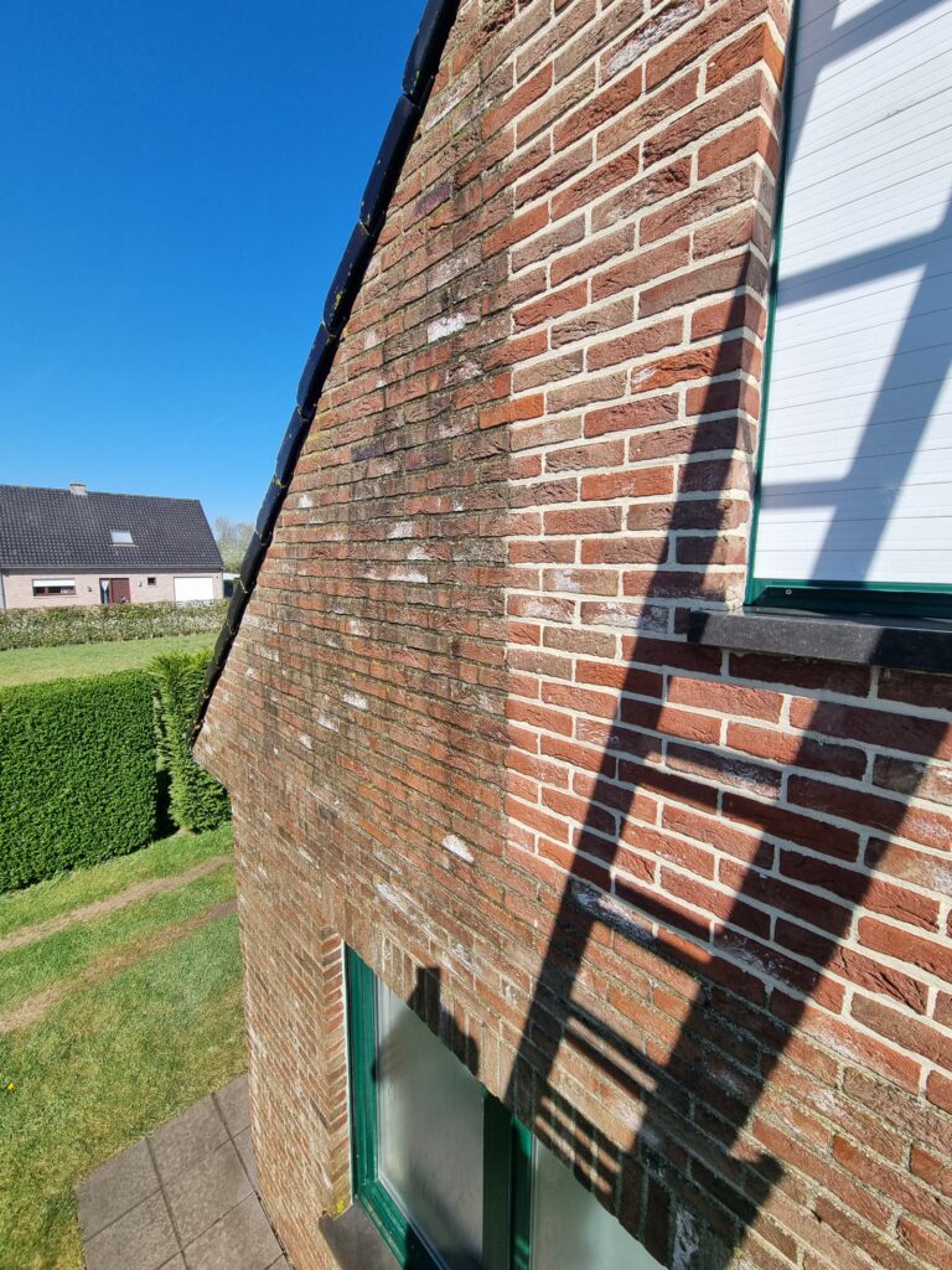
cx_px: 476
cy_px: 635
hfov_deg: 89.9
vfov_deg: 106.2
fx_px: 477
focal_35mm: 13
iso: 50
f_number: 2.2
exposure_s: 1/1492
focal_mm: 2.2
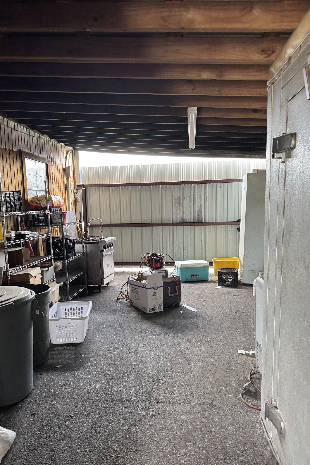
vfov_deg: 67.4
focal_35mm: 27
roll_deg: +1.5
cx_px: 134
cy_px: 238
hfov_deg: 47.8
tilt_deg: -6.0
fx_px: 349
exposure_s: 1/60
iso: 200
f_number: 1.78
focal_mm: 6.76
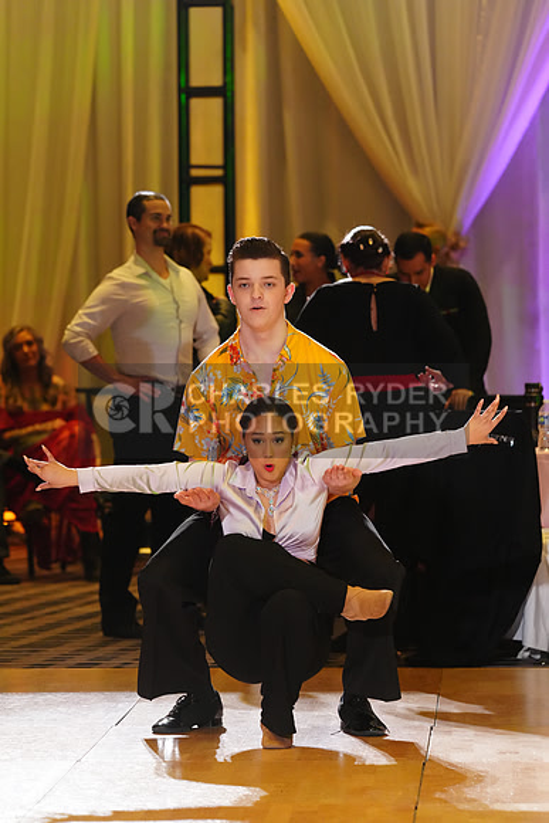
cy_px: 412
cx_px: 274
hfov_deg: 8.2
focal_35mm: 167
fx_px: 3818
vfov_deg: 12.3
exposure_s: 1/400
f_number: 4
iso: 4000
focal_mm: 167
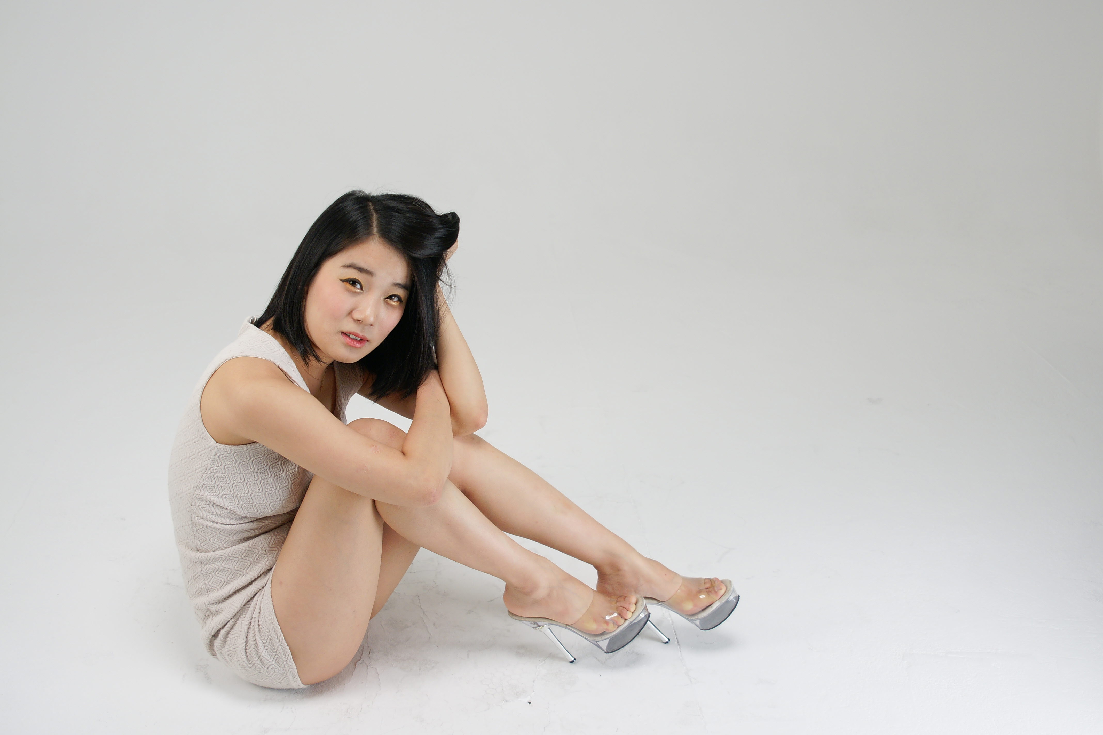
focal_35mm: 42
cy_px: 368
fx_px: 1287
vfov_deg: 31.9
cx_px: 552
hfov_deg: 46.4
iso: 250
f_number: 2.8
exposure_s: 1/125
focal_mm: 28
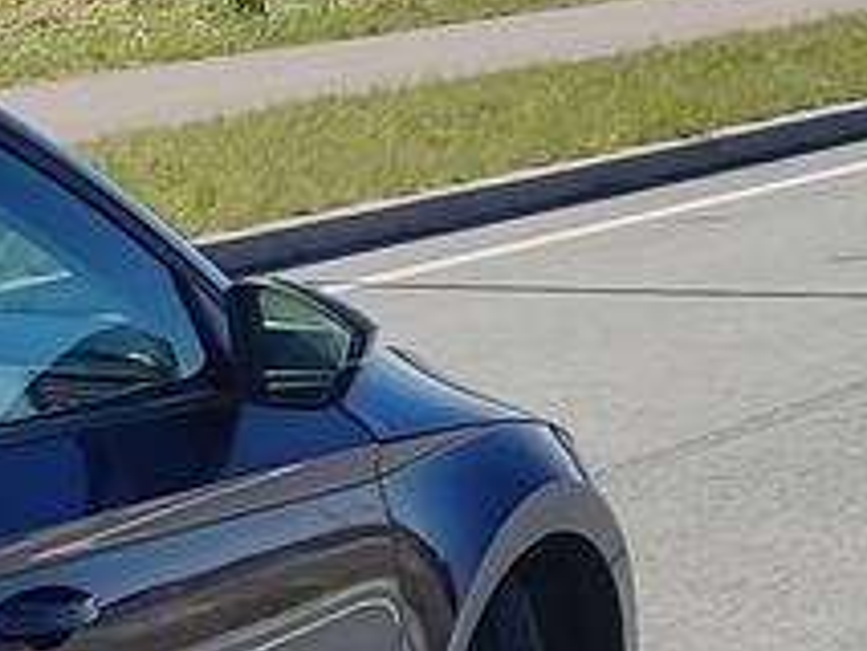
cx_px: -952
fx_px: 4711
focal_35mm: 188
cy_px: 887
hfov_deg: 9.7
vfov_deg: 7.8
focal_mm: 4.71
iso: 50
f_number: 1.79
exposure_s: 1/1470
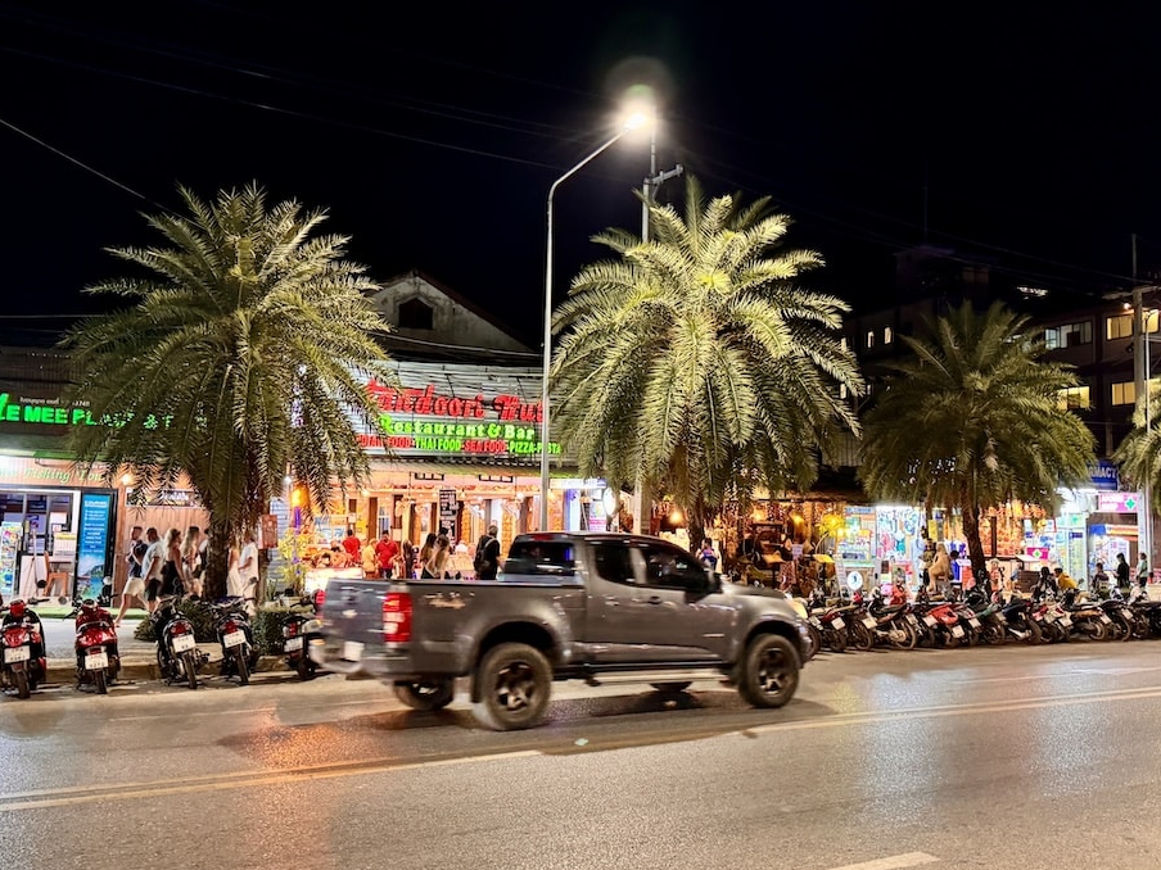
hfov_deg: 53.9
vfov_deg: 41.8
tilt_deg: +4.2
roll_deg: -1.8
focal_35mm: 34
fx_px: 1140
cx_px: 619
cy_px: 427
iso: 640
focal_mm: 6.86
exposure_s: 1/33
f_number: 1.78
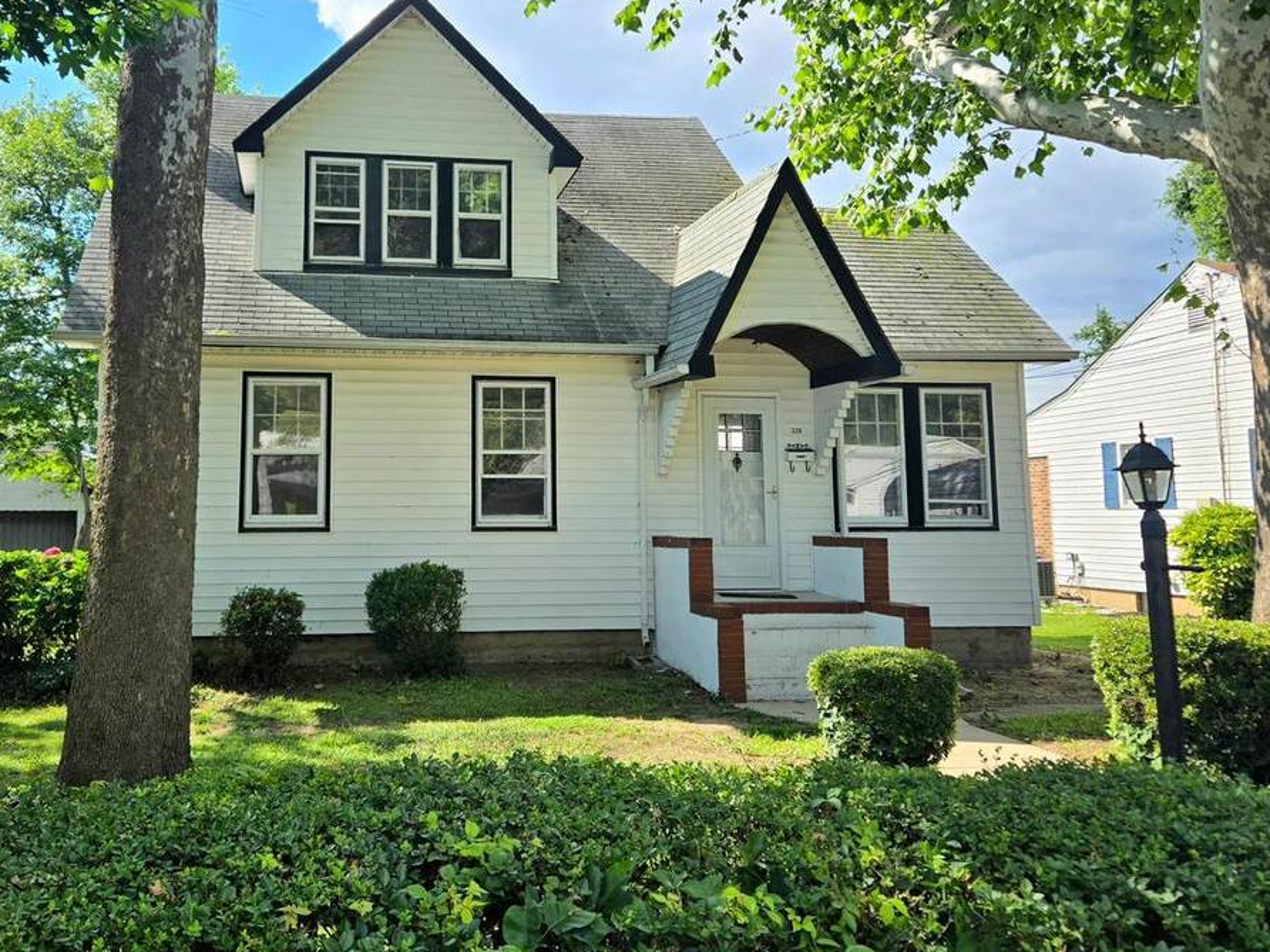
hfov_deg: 54.9
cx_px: 498
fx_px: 1211
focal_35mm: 33
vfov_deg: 42.8
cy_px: 394
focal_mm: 5.4
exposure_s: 1/1667
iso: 25
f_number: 1.8
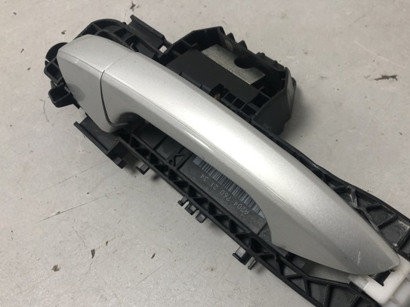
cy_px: 179
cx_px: 227
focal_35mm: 33
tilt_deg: -60.6
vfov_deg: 42.8
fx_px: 391
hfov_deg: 55.2
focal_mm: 4
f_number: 1.8
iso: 40
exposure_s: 1/33
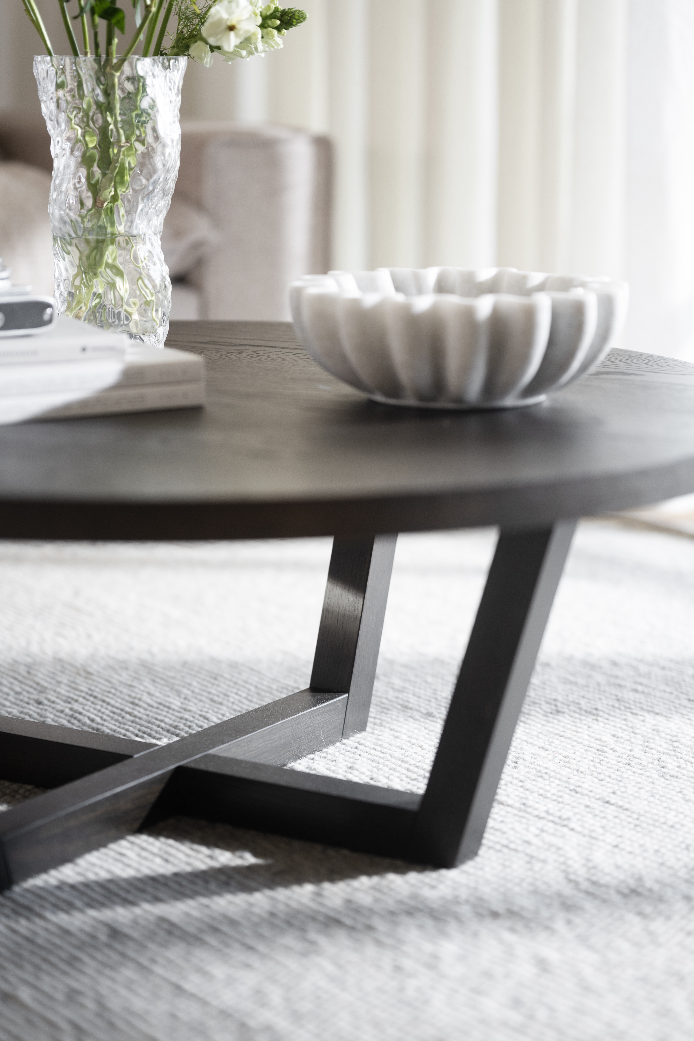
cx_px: 347
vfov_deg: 23.9
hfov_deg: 16.1
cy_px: 520
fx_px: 2458
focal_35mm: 85
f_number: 1.8
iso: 80
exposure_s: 1/125
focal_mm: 85
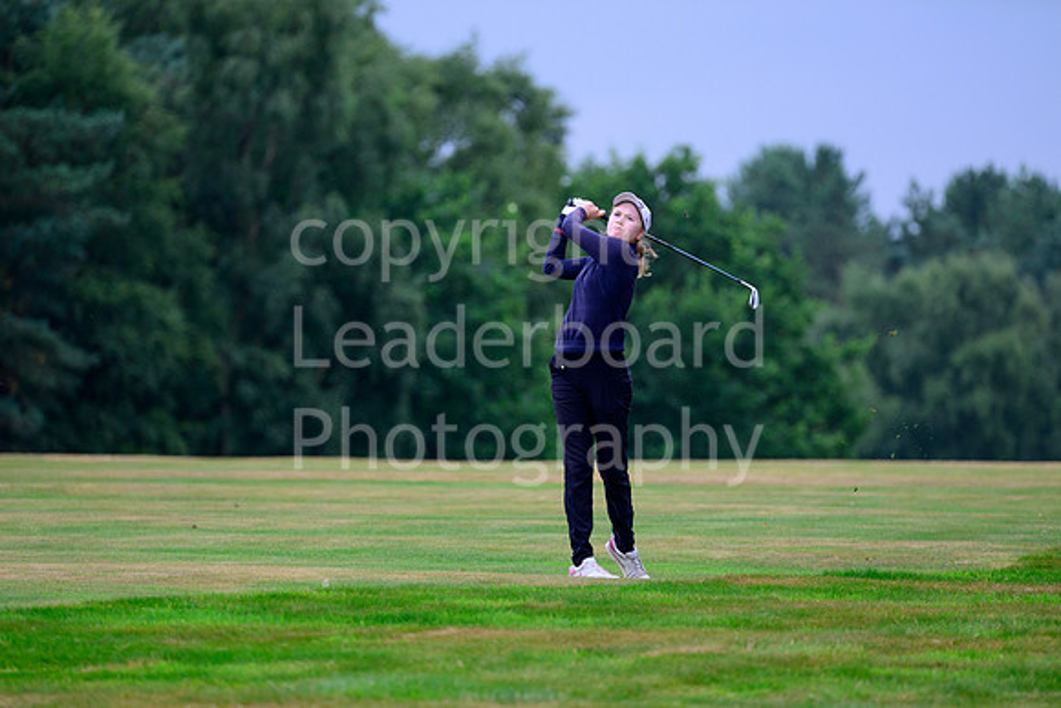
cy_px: 354
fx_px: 11791
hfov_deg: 5.2
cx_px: 530
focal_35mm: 400
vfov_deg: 3.4
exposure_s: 1/1250
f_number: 6.3
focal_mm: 400
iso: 800
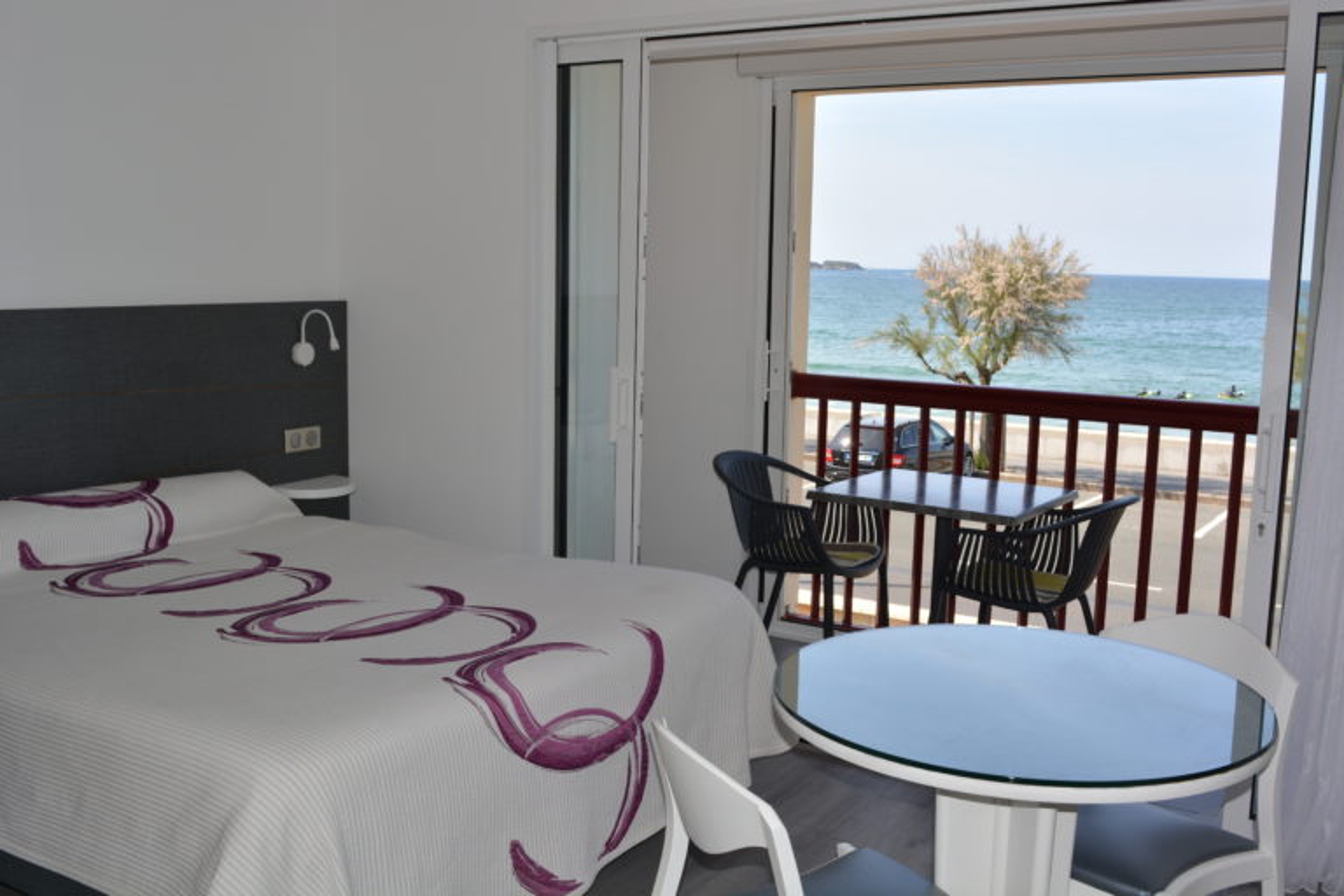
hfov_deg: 53.1
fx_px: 1344
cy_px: 448
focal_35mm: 36
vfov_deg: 36.9
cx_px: 672
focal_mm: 24
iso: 125
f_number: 8
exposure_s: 1/200
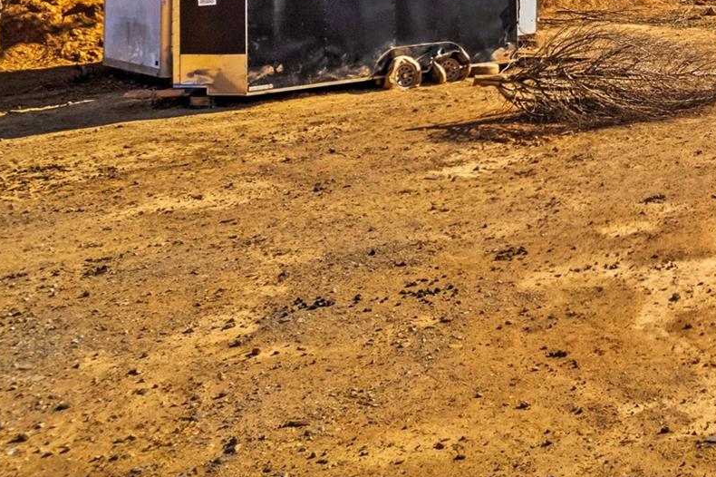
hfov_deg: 29.6
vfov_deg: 21.6
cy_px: -136
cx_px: 882
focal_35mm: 57
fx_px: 1133
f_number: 2.8
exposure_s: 1/2500
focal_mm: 8.38
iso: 140
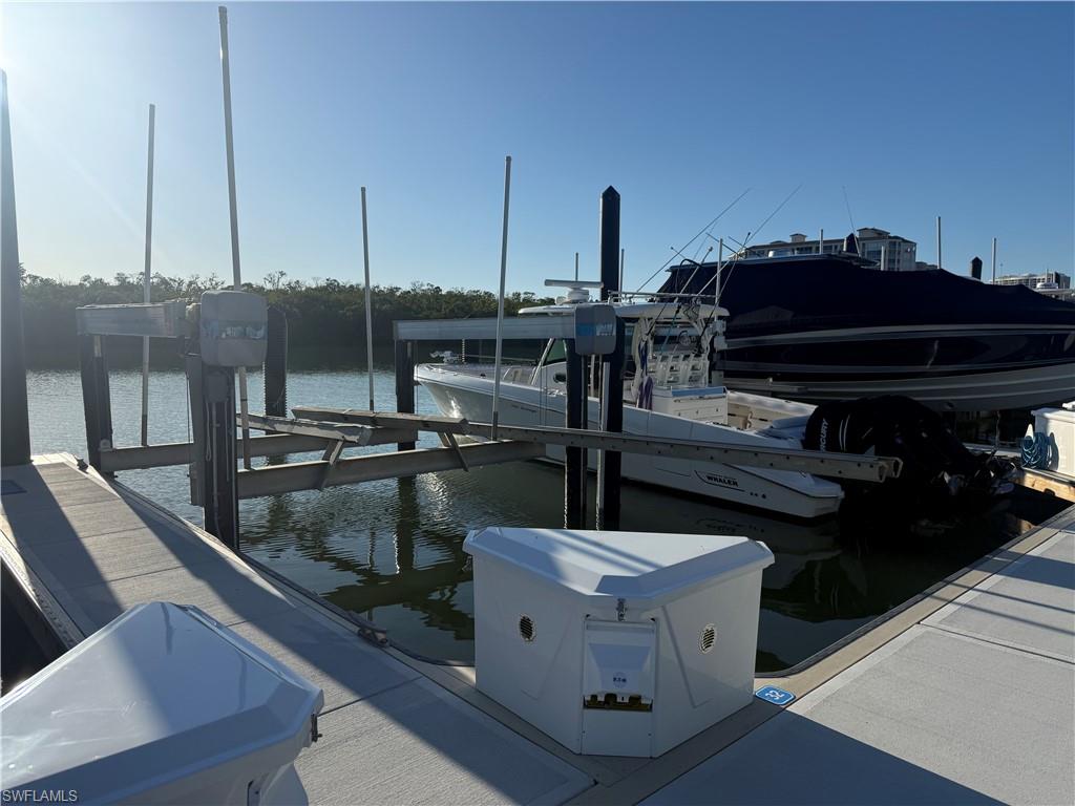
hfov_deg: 71.6
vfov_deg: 56.8
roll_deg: -0.6
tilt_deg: -4.8
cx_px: 538
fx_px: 745
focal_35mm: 24
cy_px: 403
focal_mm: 6.76
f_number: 1.78
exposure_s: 1/10309
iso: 100
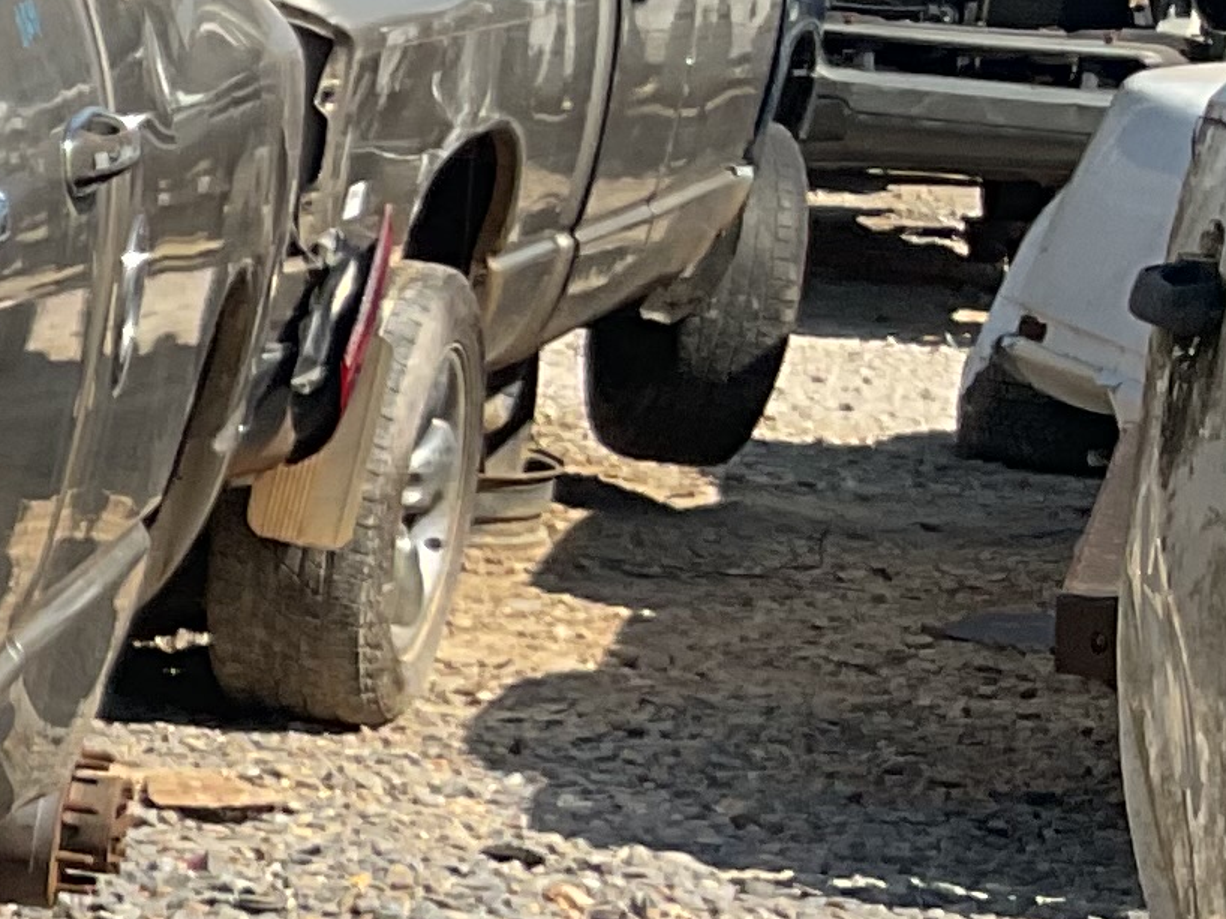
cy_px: 826
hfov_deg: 11.3
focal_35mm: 143
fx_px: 5063
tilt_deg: -11.9
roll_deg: -0.2
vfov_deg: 10.3
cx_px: -1775
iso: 16
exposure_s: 1/1786
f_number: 1.8
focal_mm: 3
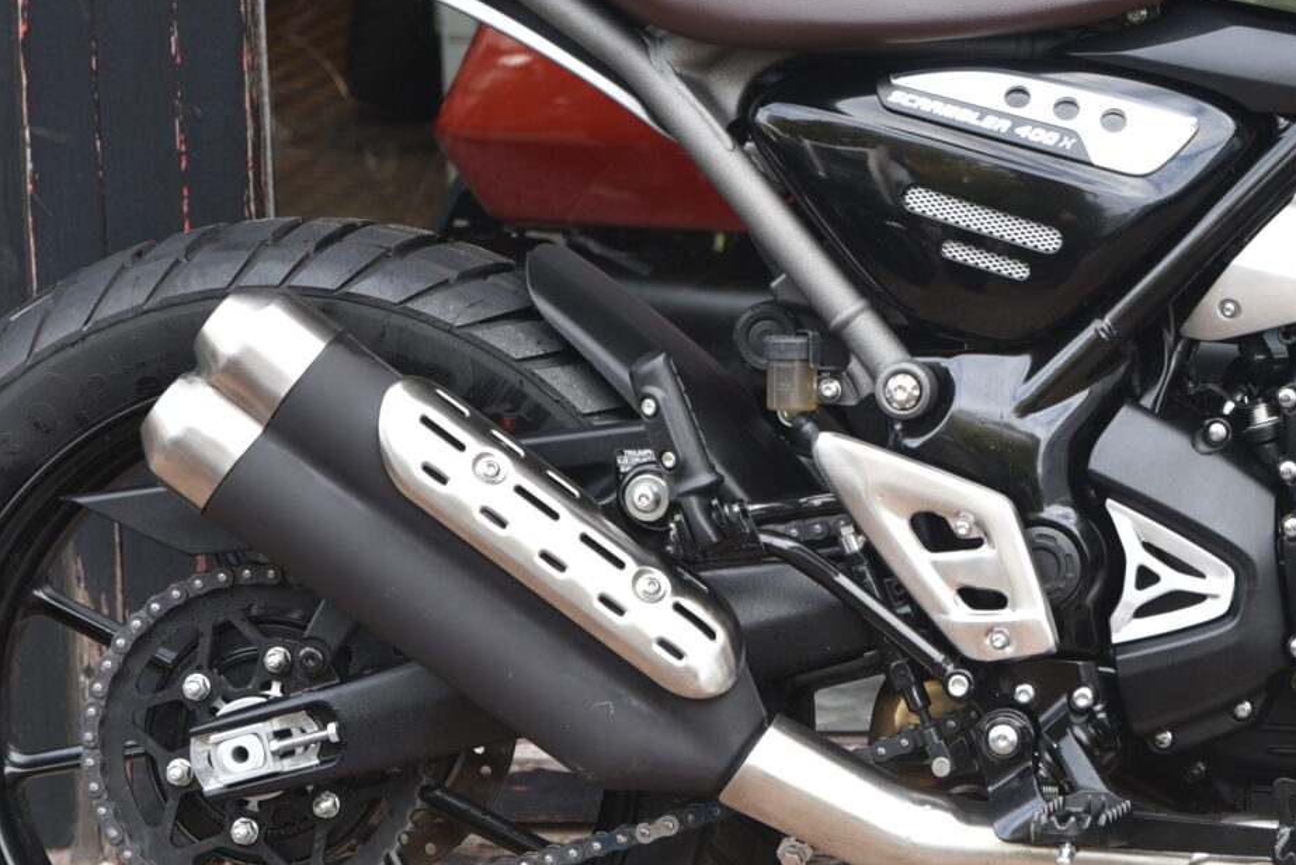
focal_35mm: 172
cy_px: 225
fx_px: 6194
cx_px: 1369
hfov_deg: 11.8
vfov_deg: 8.0
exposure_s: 1/60
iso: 200
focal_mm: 62
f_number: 4
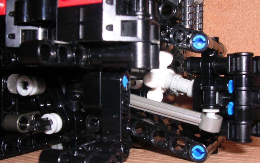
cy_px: 82
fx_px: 326
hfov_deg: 43.4
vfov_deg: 28.0
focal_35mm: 46
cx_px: 147
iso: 100
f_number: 5.6
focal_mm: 5.8
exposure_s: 1/60.1
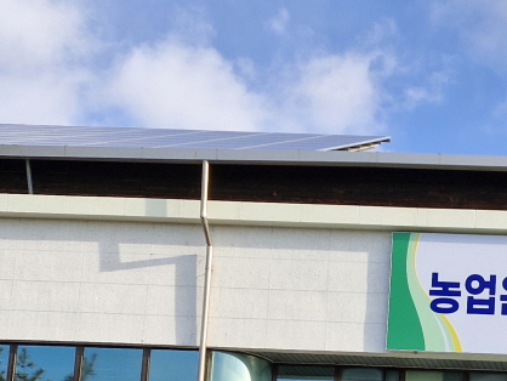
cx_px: 645
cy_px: 586
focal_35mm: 77
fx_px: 1128
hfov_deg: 22.8
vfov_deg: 17.1
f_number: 1.8
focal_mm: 5.54
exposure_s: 1/1004
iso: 50
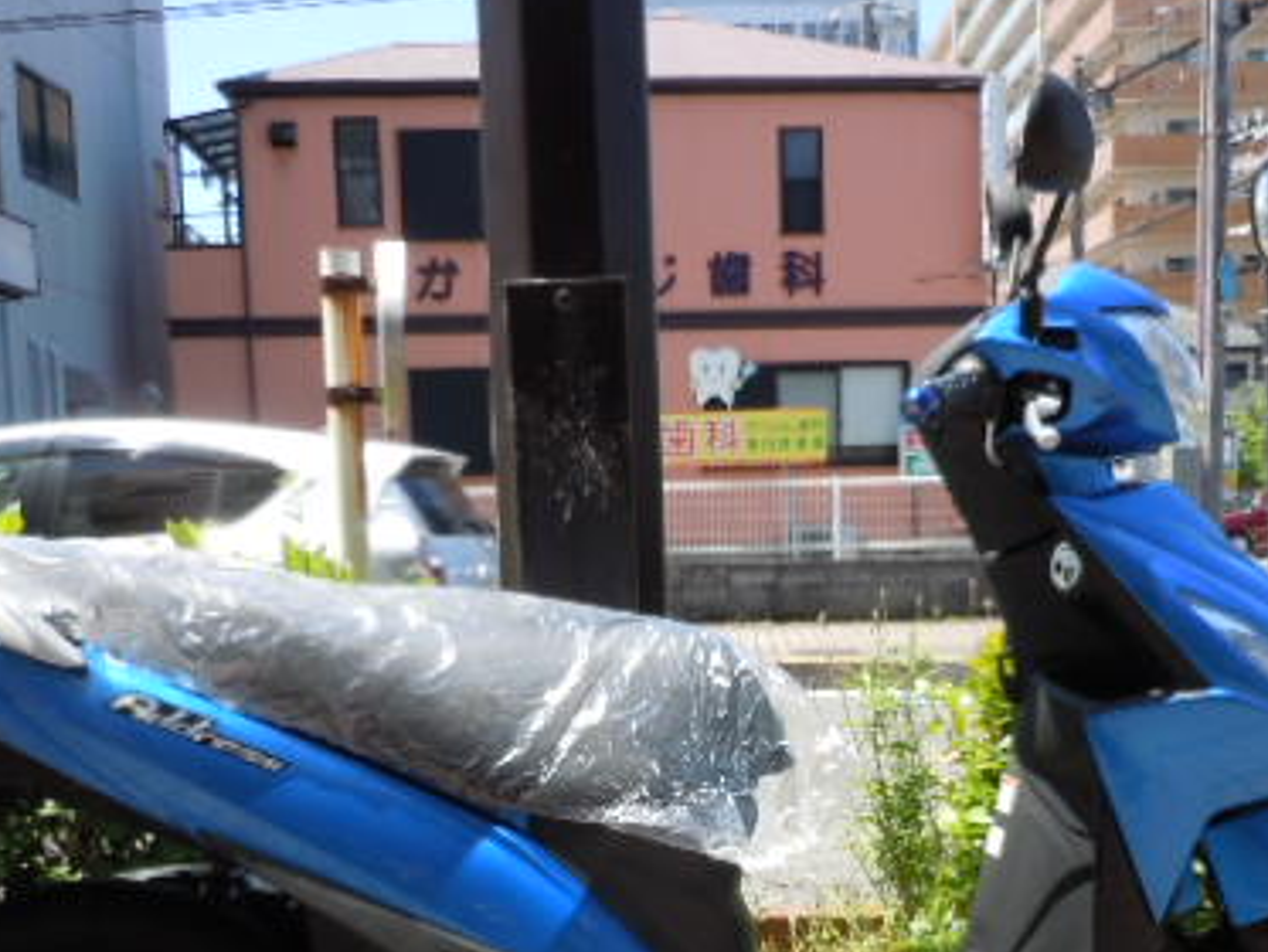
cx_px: 680
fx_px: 1759
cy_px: 768
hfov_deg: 39.6
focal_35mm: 48
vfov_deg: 29.6
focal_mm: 5
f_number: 3.7
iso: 100
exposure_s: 1/250
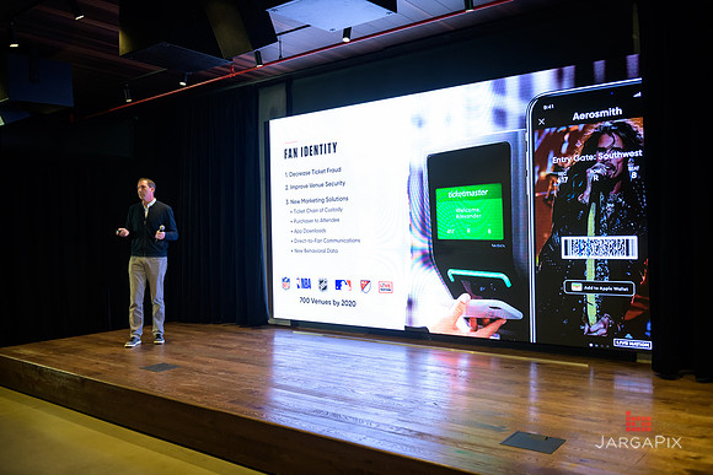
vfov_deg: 42.3
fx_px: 614
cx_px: 356
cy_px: 238
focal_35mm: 31
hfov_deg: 60.3
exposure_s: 1/200
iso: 1250
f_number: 3.2
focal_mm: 31
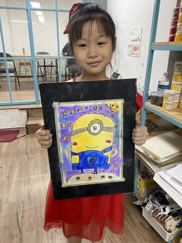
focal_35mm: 26
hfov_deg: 53.1
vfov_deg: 67.3
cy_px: 122
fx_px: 182
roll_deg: -0.8
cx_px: 91
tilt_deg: -18.8
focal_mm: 4.25
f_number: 1.8
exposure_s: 1/50
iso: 80
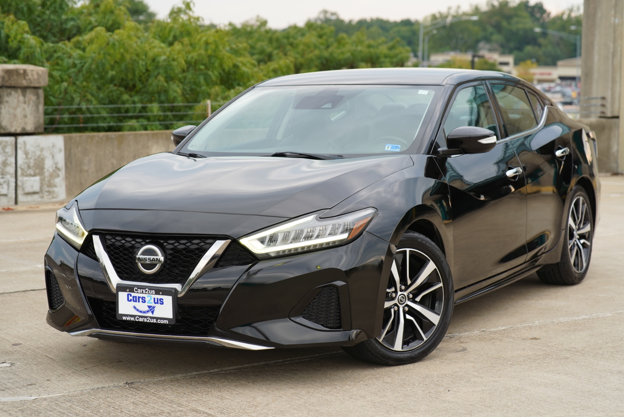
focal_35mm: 85
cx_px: 312
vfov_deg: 16.1
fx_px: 1474
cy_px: 208
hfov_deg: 23.9
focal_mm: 85
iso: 250
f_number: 4
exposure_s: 1/160
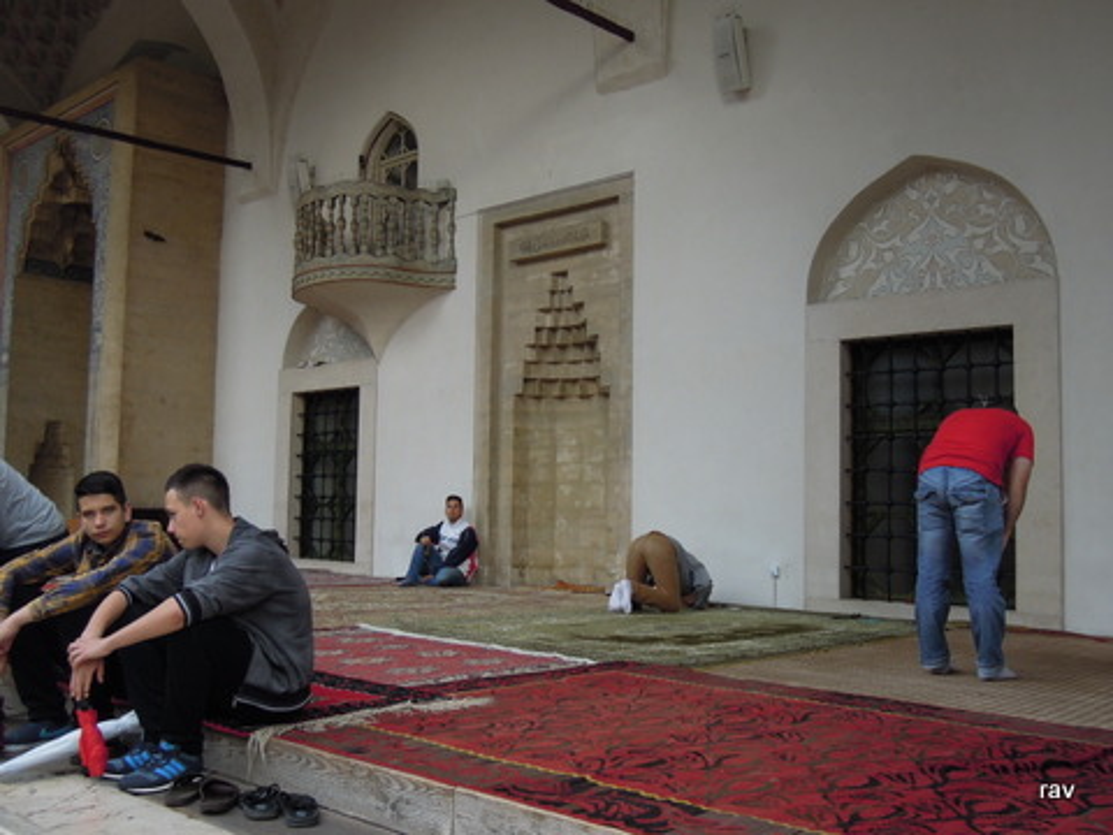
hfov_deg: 52.6
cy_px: 418
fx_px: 1125
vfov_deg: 40.7
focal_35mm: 35
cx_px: 556
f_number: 3.2
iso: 160
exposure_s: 1/80
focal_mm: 6.3
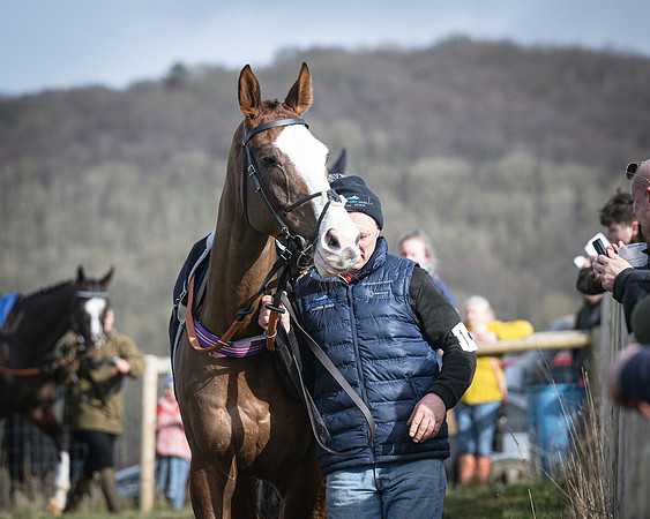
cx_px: 327
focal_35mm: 338
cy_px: 260
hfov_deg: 5.7
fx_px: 6500
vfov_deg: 4.6
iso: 400
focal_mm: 200
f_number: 5.6
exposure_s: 1/1250
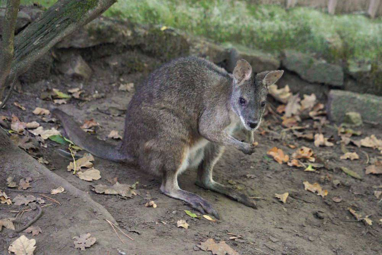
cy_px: 128
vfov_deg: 5.7
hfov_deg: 8.6
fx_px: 2547
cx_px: 191
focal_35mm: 240
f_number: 6.3
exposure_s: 1/250
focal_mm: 240
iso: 12800
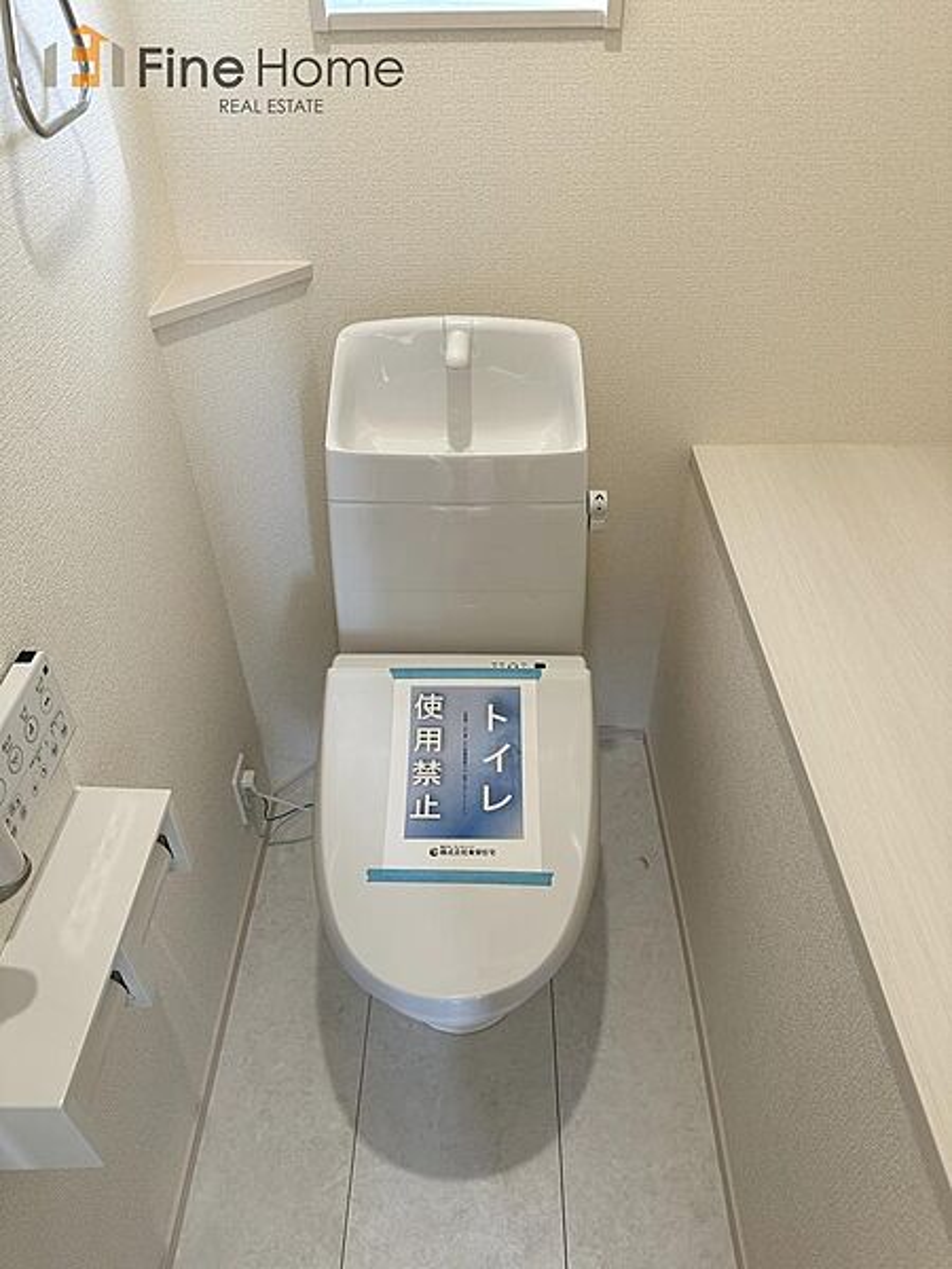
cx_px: 476
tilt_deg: -39.9
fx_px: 880
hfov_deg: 56.8
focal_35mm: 24
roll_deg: -0.2
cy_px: 634
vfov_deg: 71.6
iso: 160
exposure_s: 1/121
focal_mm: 6.86
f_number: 1.78
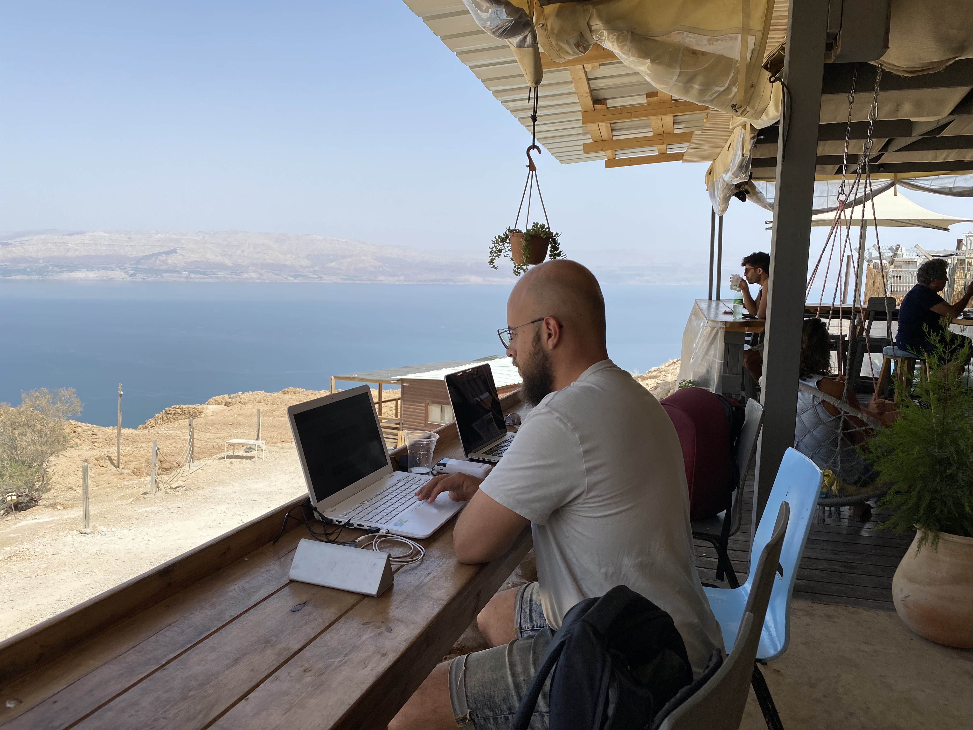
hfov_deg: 67.3
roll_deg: -2.6
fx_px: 731
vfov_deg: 53.1
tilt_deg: -7.3
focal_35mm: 26
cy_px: 365
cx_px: 486
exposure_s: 1/2755
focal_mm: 4.25
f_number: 1.8
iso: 32
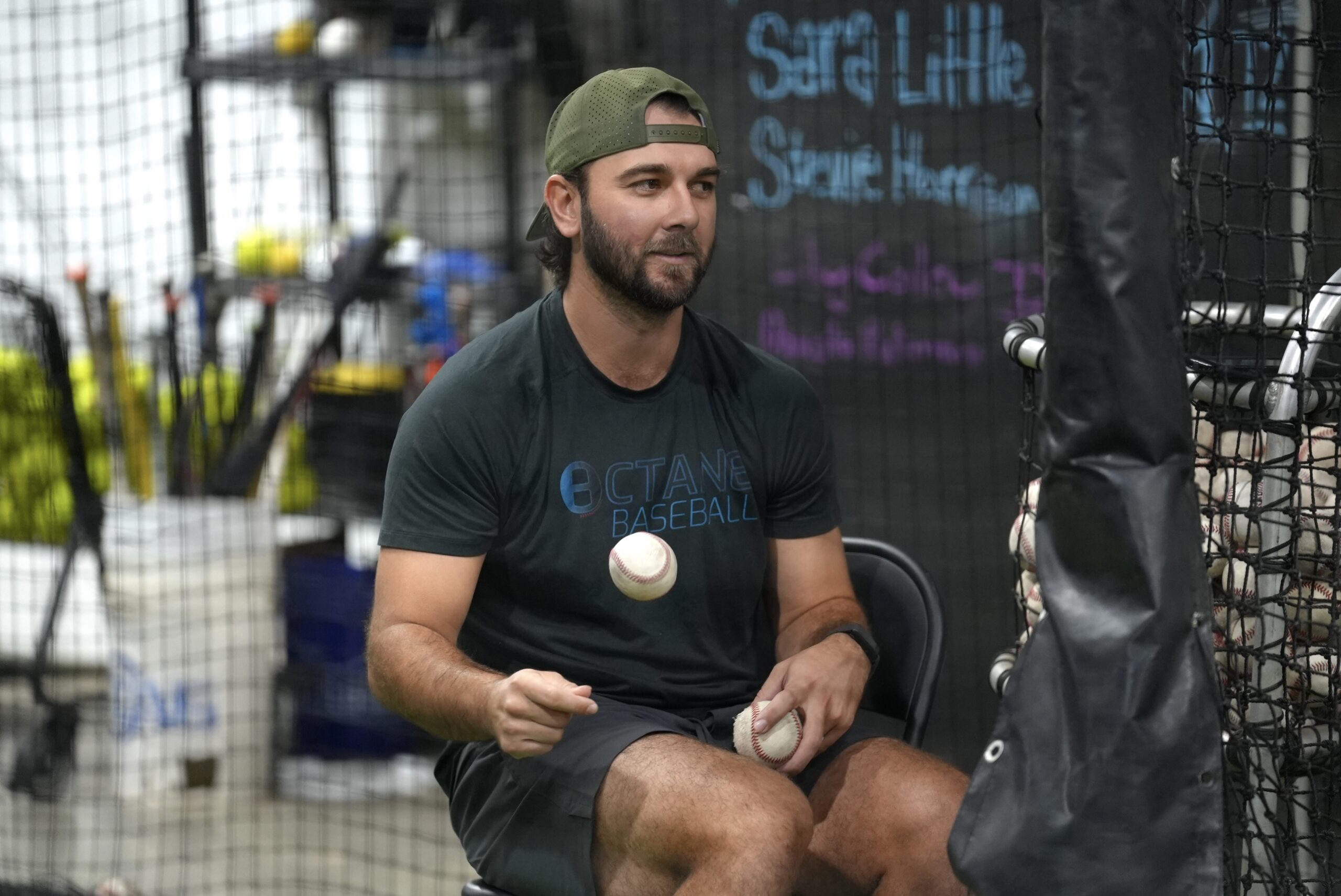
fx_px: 6112
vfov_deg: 8.4
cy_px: 448
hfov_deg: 12.5
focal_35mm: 164
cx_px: 670
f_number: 2.8
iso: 5000
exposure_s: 1/500
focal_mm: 164
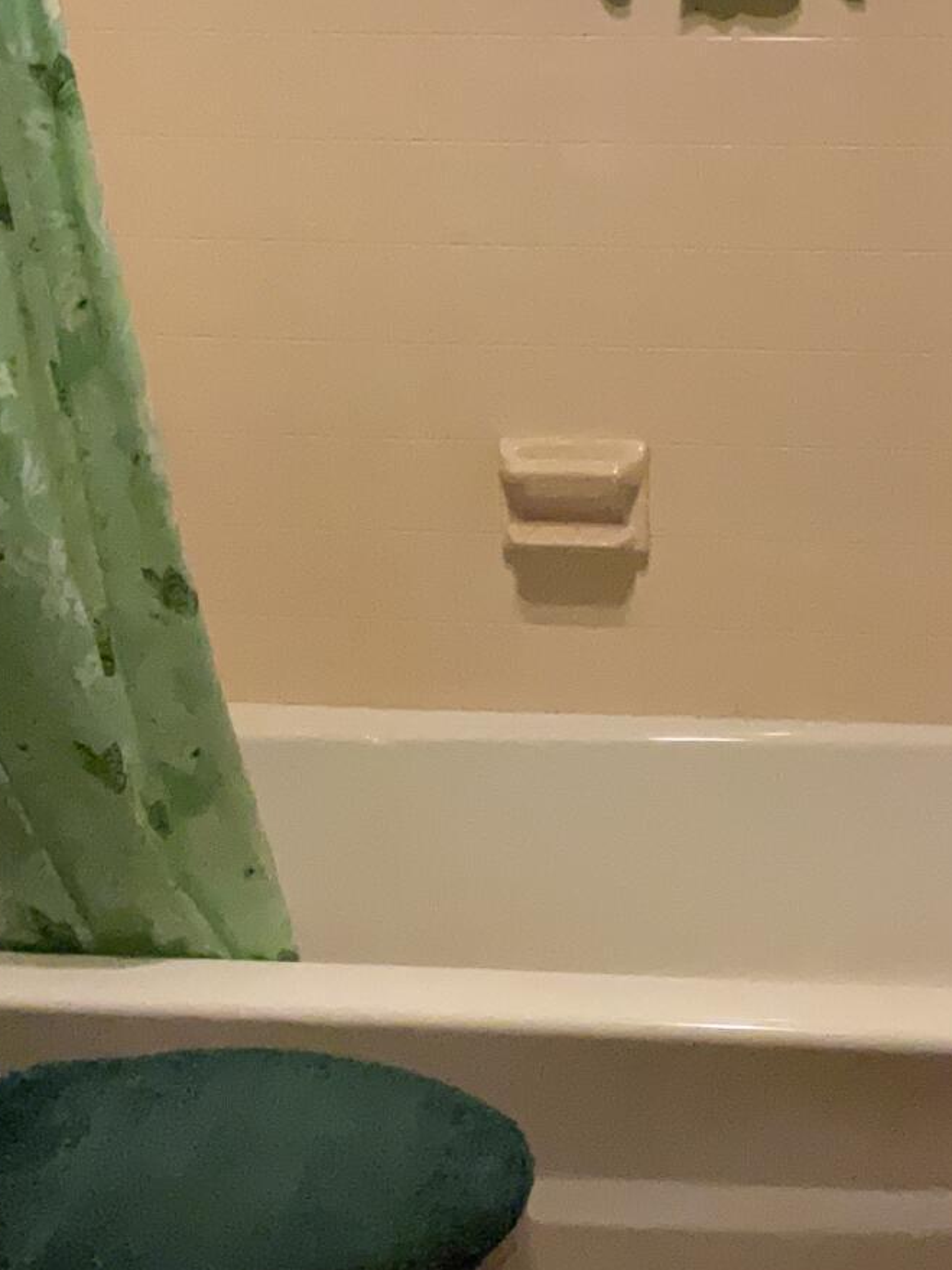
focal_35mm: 66
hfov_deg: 22.0
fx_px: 2421
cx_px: 715
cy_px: 750
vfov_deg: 29.3
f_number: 1.8
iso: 640
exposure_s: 1/120
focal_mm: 3
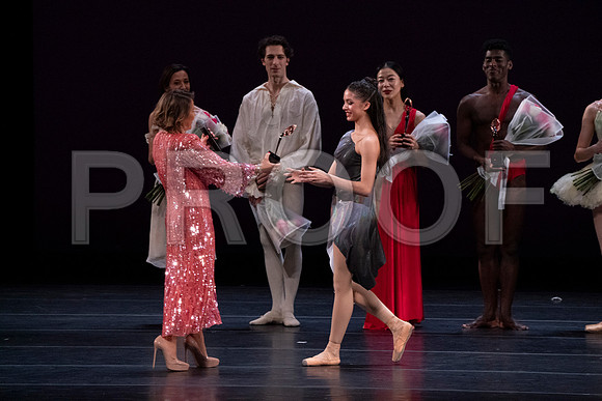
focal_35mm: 400
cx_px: 301
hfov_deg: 5.2
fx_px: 6690
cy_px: 200
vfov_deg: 3.4
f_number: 14
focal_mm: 400
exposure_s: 1/320
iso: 12800
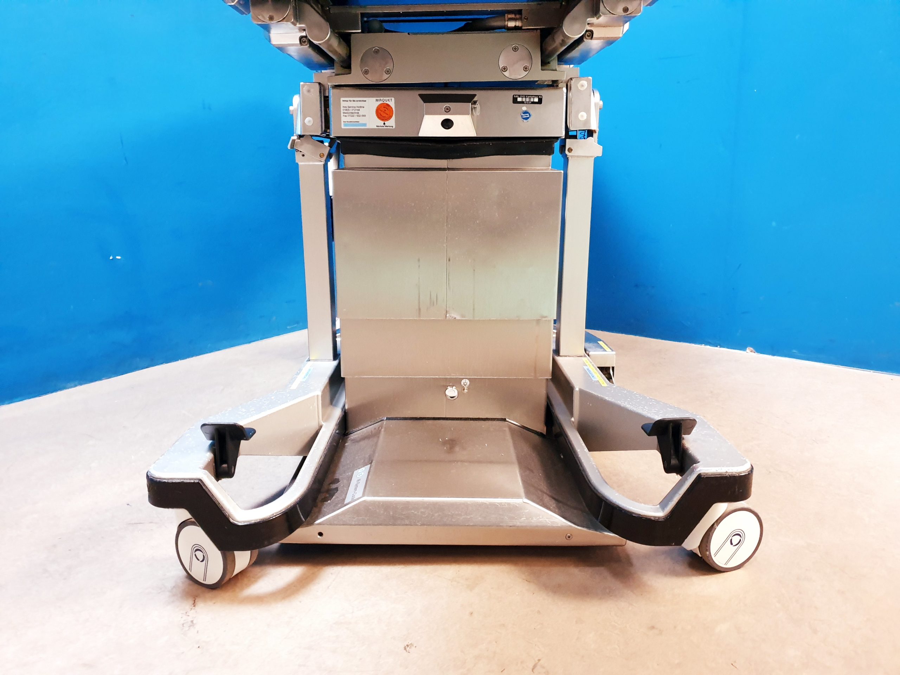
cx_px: 450
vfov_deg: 53.1
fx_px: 676
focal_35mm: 26
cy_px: 338
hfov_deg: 67.3
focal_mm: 4.3
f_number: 1.5
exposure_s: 1/50
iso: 400
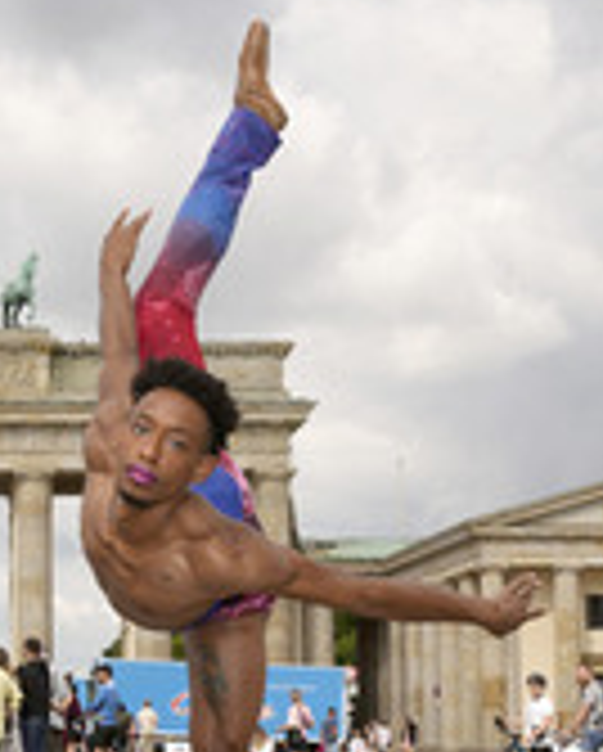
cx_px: -218
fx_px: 1915
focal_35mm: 86
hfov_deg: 16.7
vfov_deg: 22.0
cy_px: 576
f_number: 8
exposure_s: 1/250
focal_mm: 34
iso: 50
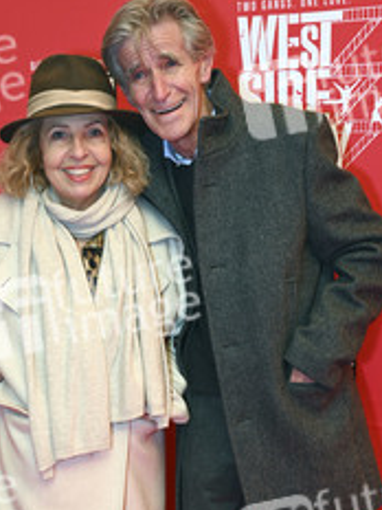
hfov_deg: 21.6
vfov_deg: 27.9
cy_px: 418
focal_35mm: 68
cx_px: 151
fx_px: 1001
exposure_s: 1/125
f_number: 2.8
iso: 1250
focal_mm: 41
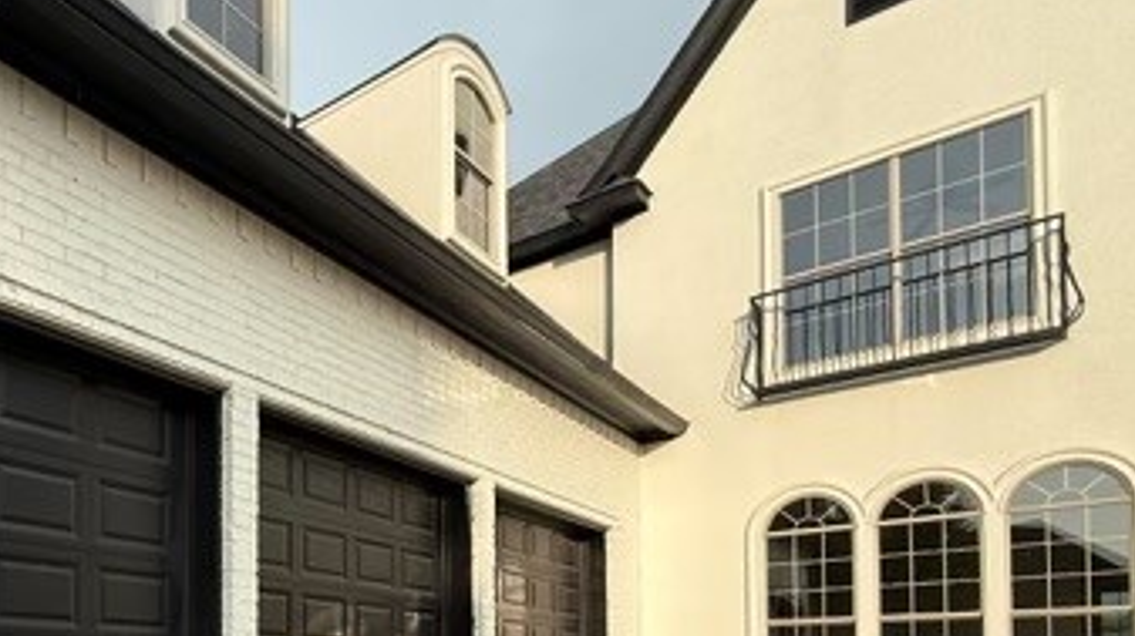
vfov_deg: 35.4
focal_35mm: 29
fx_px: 872
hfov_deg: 59.1
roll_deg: -0.7
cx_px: 175
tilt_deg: +2.1
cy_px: 666
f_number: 2.2
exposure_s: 1/701
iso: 50
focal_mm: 2.22
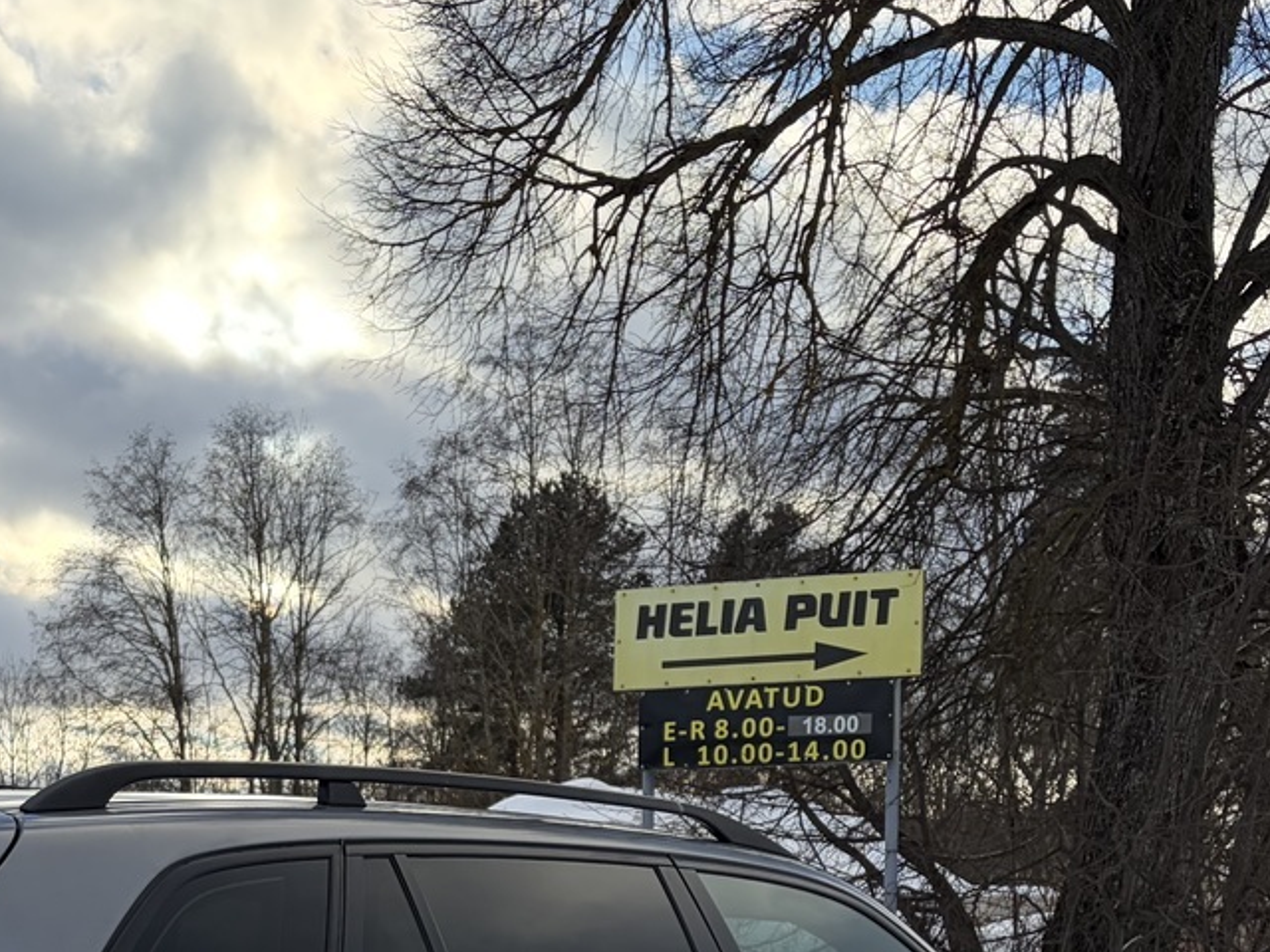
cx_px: 262
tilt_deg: -4.9
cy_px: 1127
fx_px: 2385
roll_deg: -0.8
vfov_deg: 21.1
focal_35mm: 65
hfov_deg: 29.2
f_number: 1.6
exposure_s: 1/2747
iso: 64
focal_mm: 5.96
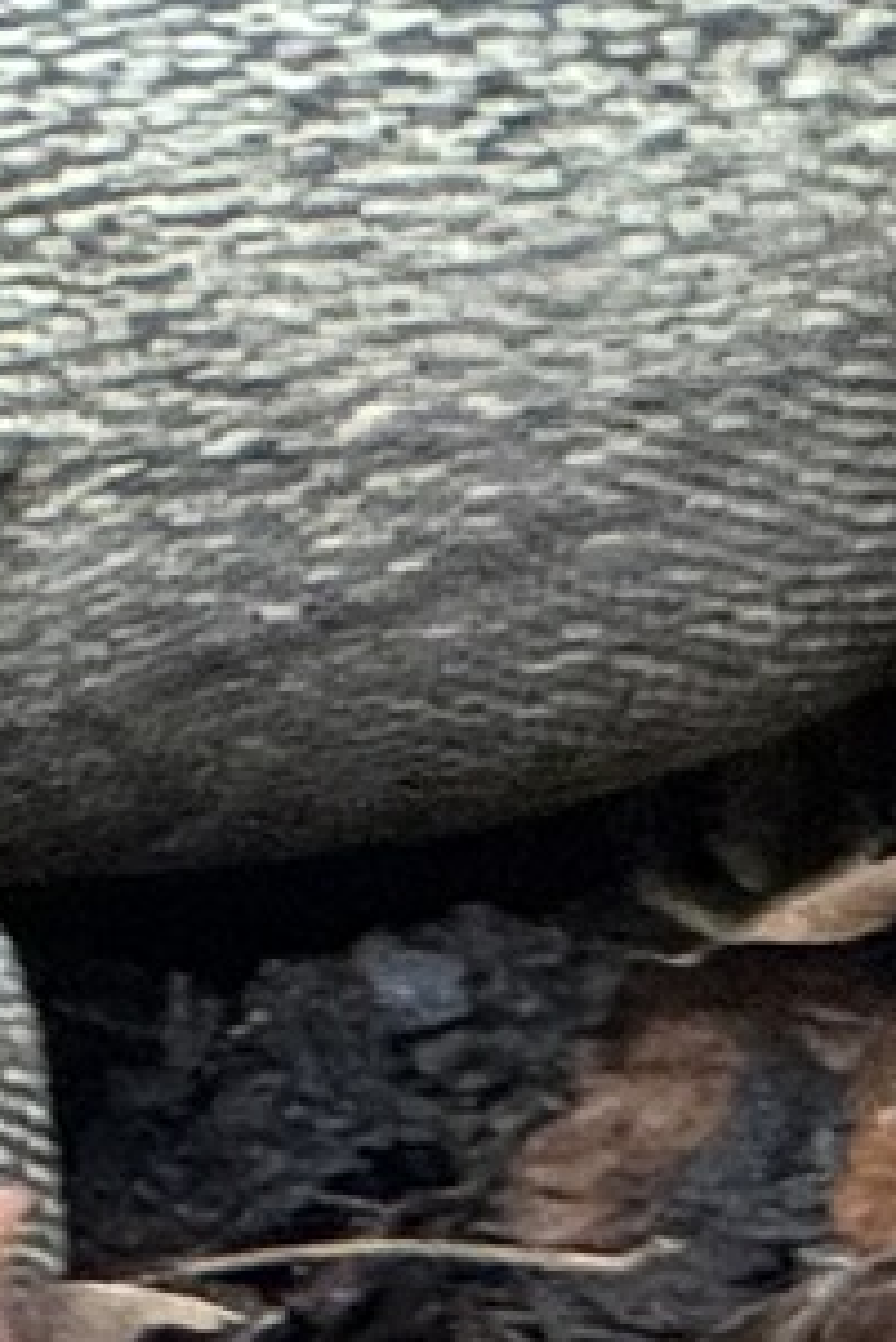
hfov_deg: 1.6
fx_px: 31620
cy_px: -825
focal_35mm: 848
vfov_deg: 2.4
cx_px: -807
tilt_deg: -18.1
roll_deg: +0.8
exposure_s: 1/60
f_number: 2.8
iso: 400
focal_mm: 15.66
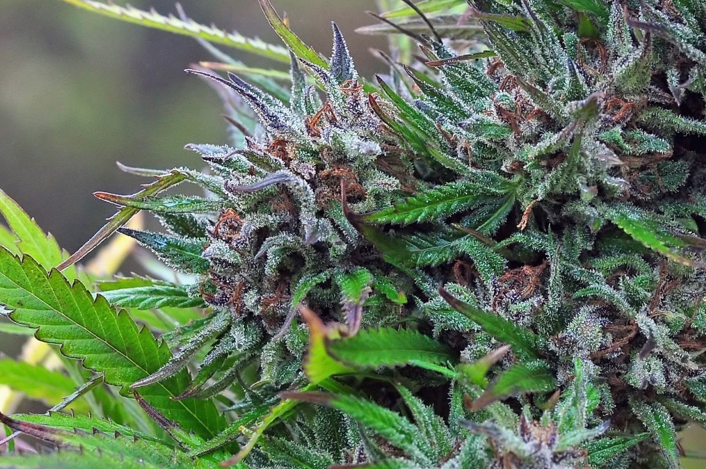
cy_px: 134
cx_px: 518
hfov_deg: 9.9
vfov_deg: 6.6
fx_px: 4075
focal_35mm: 208
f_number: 5.6
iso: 400
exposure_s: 1/200
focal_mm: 50
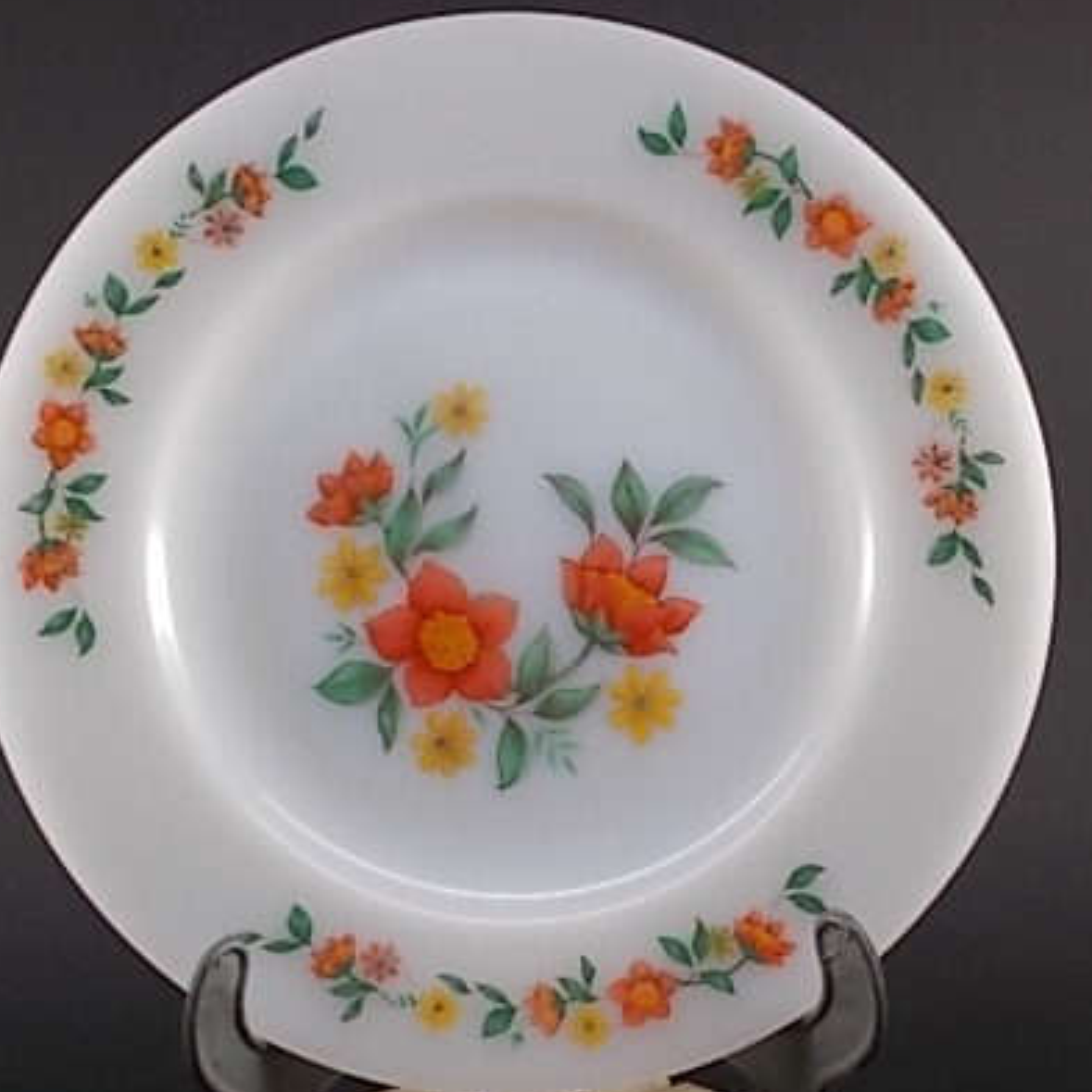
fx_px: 2570
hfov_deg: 24.0
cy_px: 645
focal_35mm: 72
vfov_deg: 24.0
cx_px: 511
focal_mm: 9
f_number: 4.5
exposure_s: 1/30
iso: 80
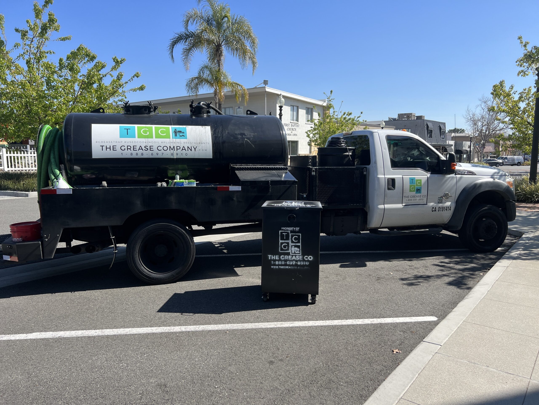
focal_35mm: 26
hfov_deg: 67.3
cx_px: 270
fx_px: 405
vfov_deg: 53.1
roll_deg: +0.0
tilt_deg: -8.9
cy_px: 202
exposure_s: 1/3165
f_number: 1.5
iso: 50
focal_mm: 5.7
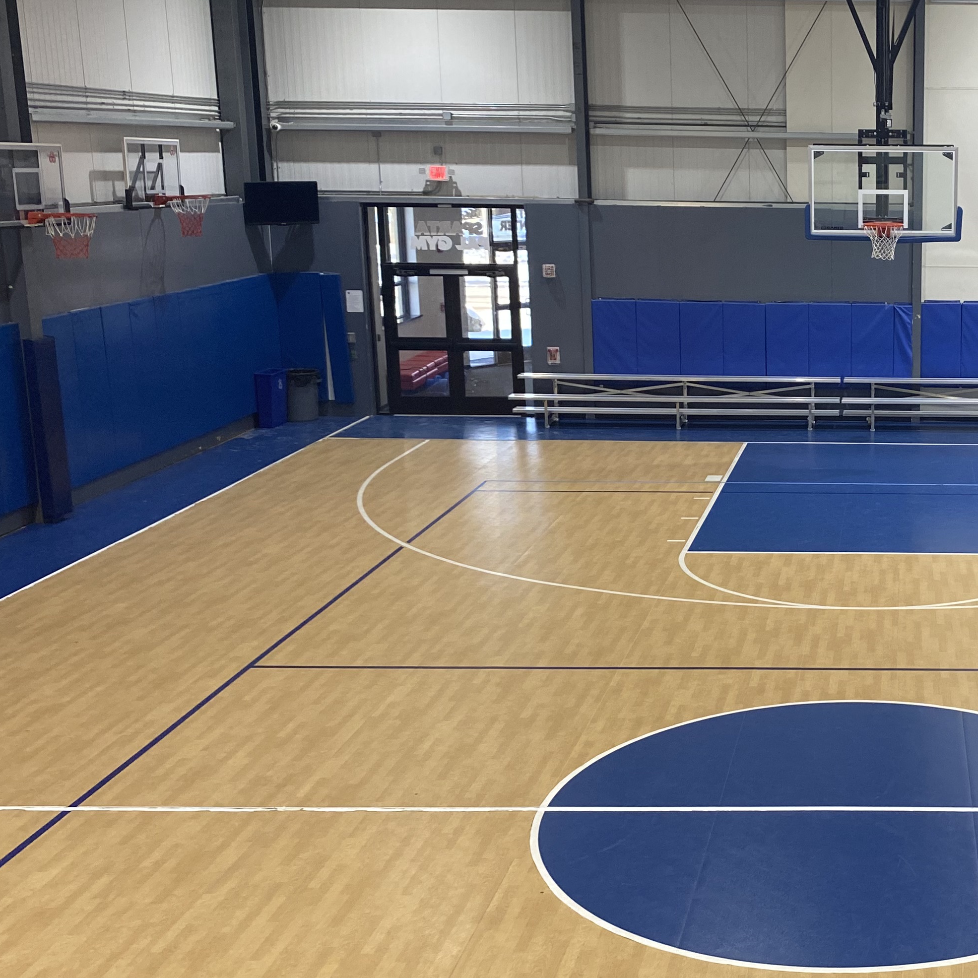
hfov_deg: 33.9
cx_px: 899
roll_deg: -0.4
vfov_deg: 36.1
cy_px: 463
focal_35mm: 47
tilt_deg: -13.0
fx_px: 1502
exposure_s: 1/120
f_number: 1.8
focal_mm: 4.25
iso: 125
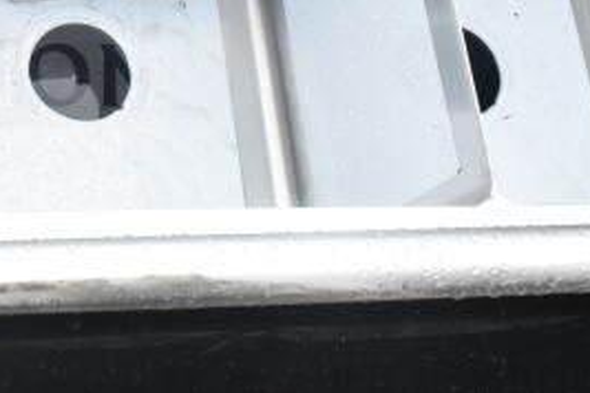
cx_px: -20
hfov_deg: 21.9
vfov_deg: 15.0
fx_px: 1458
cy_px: -47
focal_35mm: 89
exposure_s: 1/400
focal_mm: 26
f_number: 10
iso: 1600
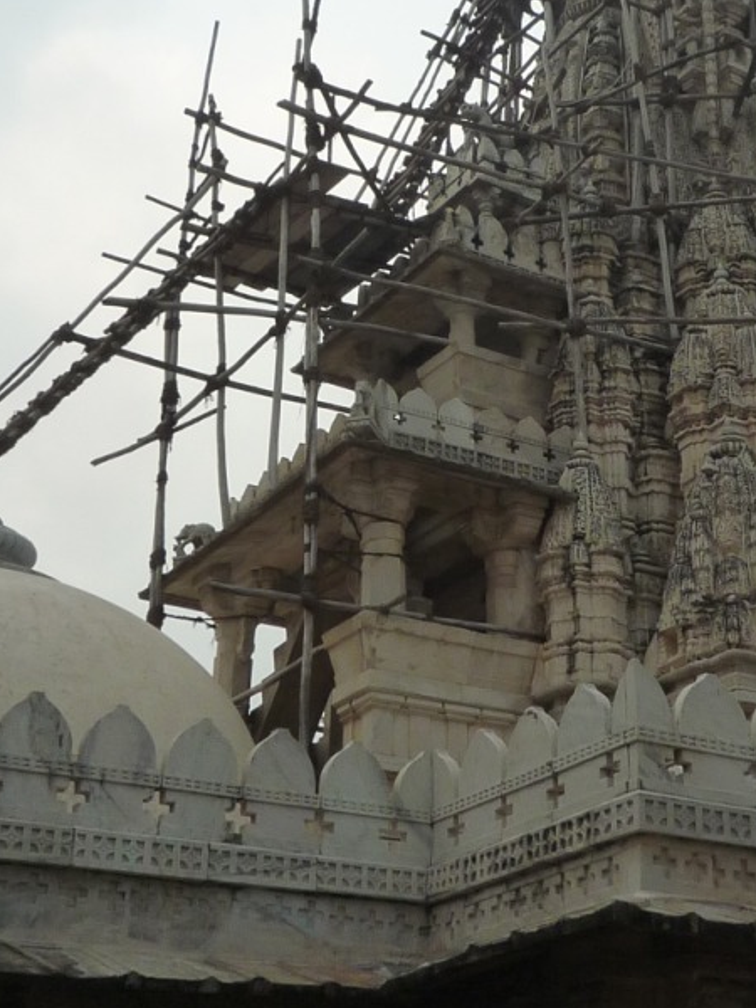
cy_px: 306
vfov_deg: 30.0
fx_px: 1864
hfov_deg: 22.7
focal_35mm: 64
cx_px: 563
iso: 160
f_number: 5.6
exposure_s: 1/800
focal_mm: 4.7
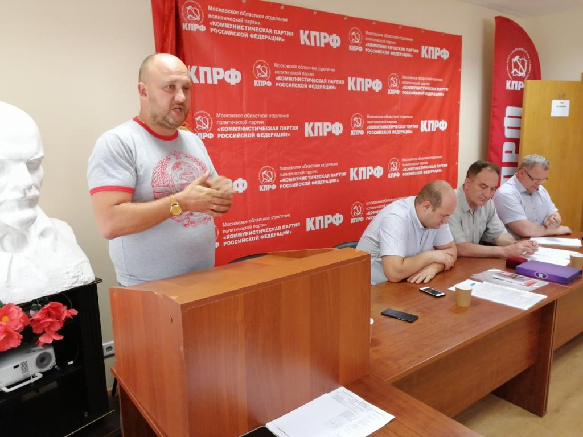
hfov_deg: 65.3
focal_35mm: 27
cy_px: 218
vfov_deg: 51.4
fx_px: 455
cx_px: 292
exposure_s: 1/33.3
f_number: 1.8
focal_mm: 3.95
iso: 200
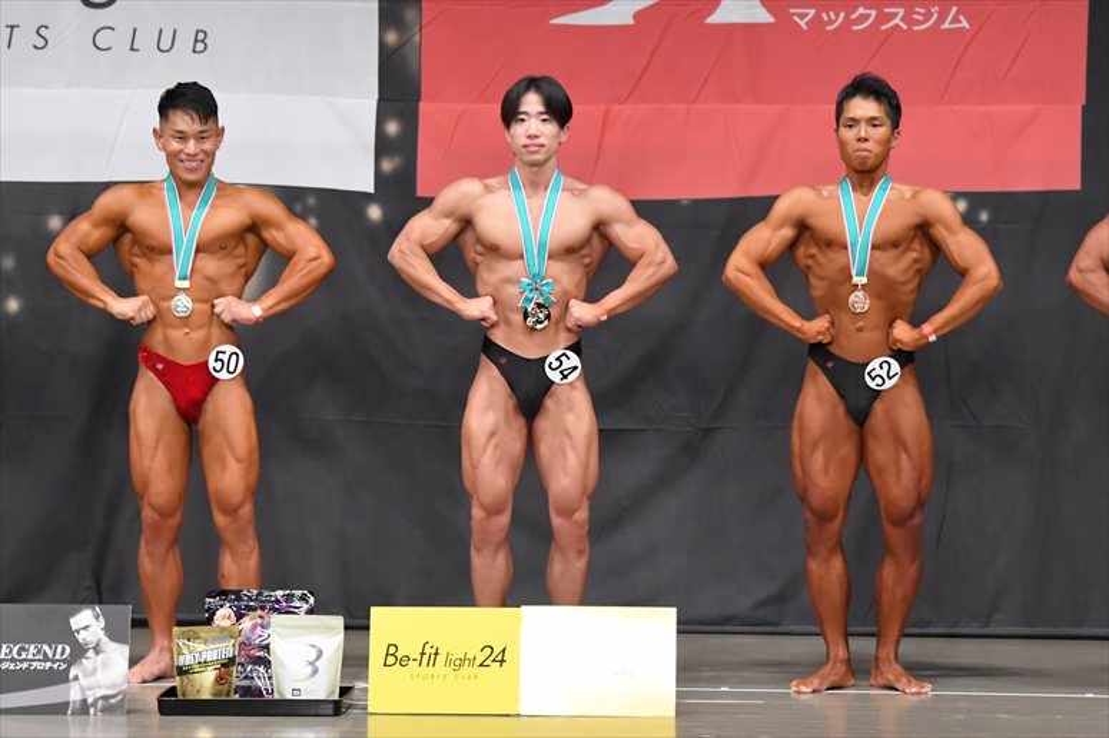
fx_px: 6682
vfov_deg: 6.3
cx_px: 554
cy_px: 369
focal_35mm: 217
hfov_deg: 9.5
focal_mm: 145
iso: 6400
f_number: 5.6
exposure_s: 1/400
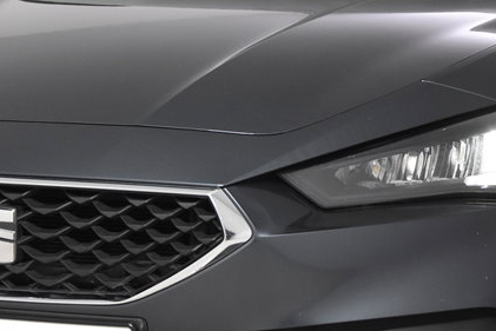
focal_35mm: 124
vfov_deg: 11.1
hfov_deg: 16.5
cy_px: 184
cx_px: 205
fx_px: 1709
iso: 1600
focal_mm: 34
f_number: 5
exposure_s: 1/100
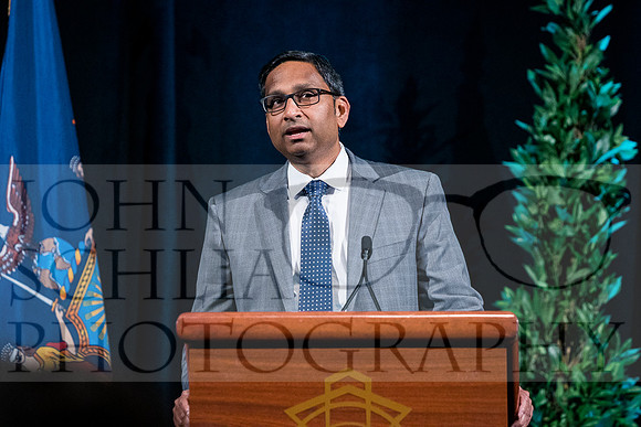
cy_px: 214
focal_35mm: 300
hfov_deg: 6.9
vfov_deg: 4.6
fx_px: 5343
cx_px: 320
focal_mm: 200
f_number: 3.5
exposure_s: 1/125
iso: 3200
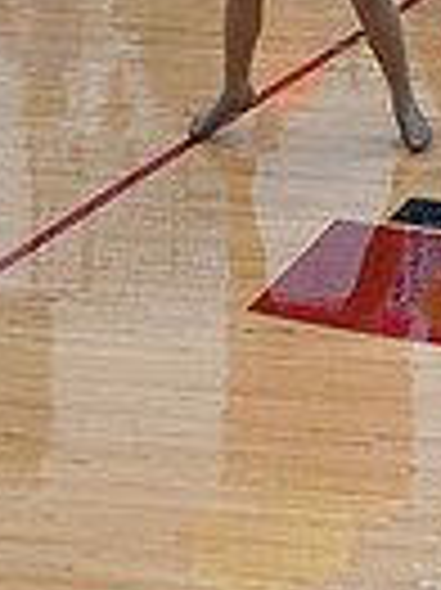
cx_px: 1233
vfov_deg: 5.5
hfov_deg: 4.0
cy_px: -7
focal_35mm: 359
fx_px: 6108
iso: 4000
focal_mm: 84
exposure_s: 1/400
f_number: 4
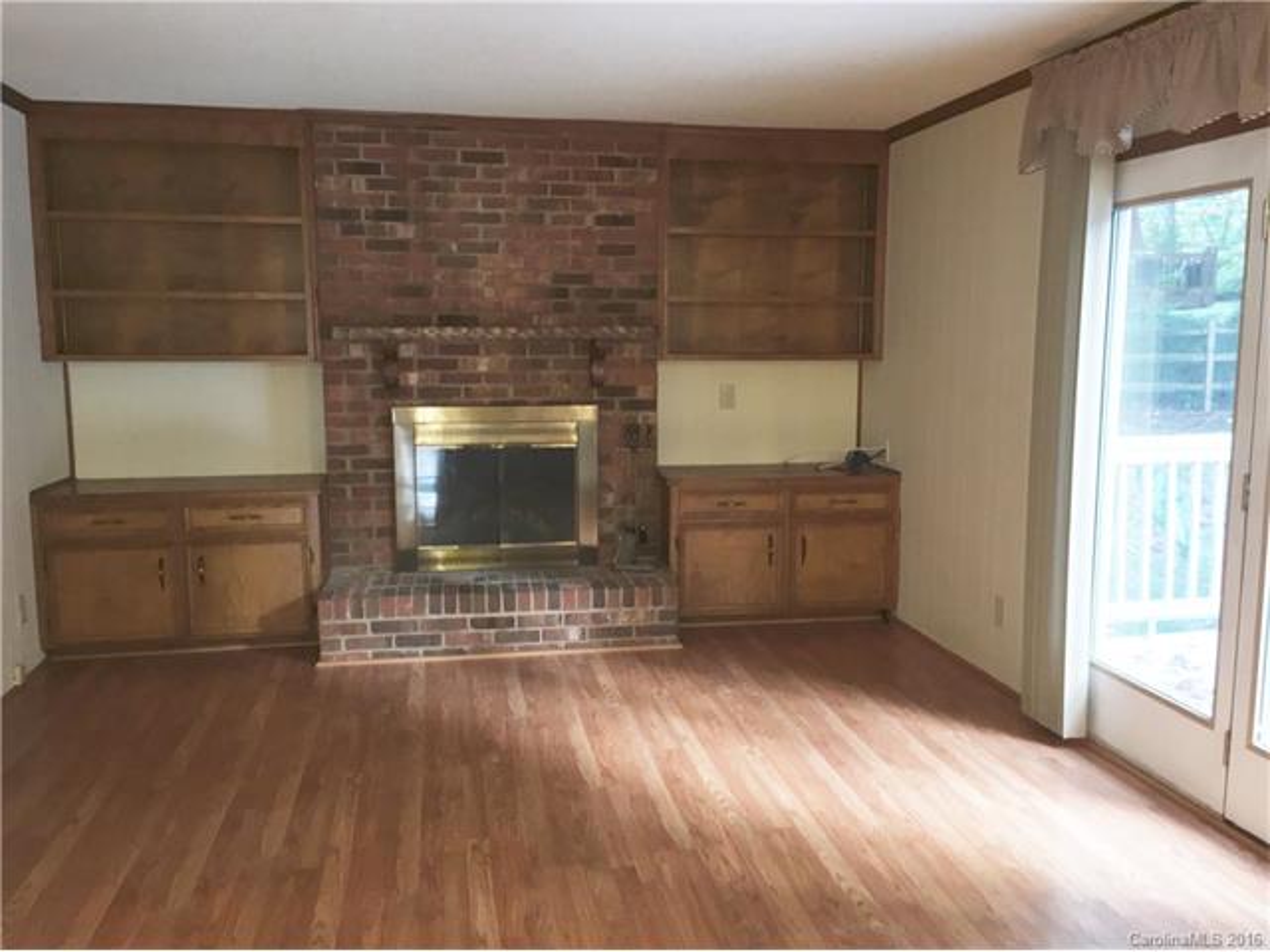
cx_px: 635
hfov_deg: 61.7
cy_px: 476
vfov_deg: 48.2
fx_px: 1064
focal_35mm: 29
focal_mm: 4.15
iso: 100
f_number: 2.2
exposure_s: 1/16
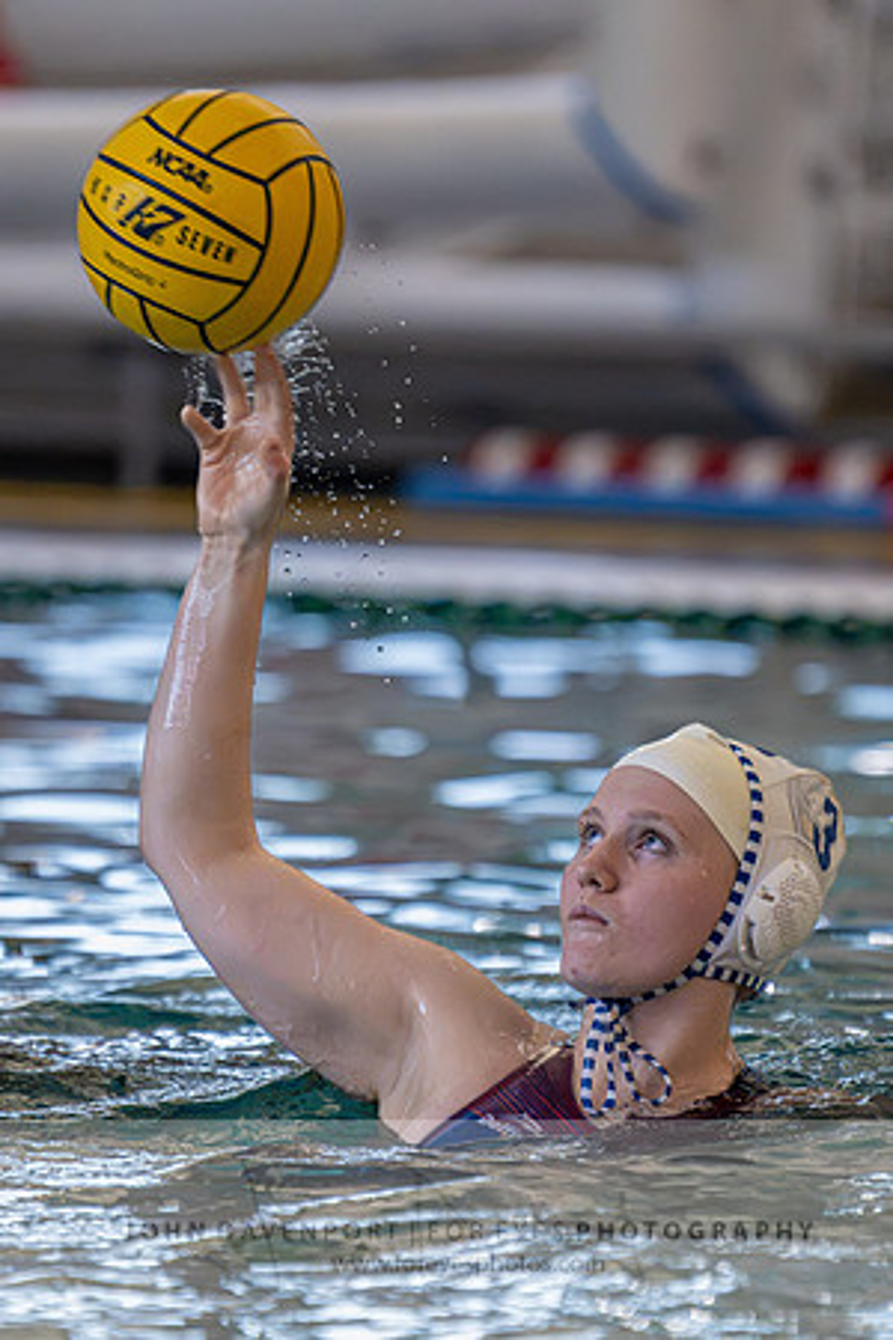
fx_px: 17644
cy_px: 757
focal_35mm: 474
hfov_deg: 2.9
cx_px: 446
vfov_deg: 4.3
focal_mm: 280
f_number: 4
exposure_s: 1/1000
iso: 11400
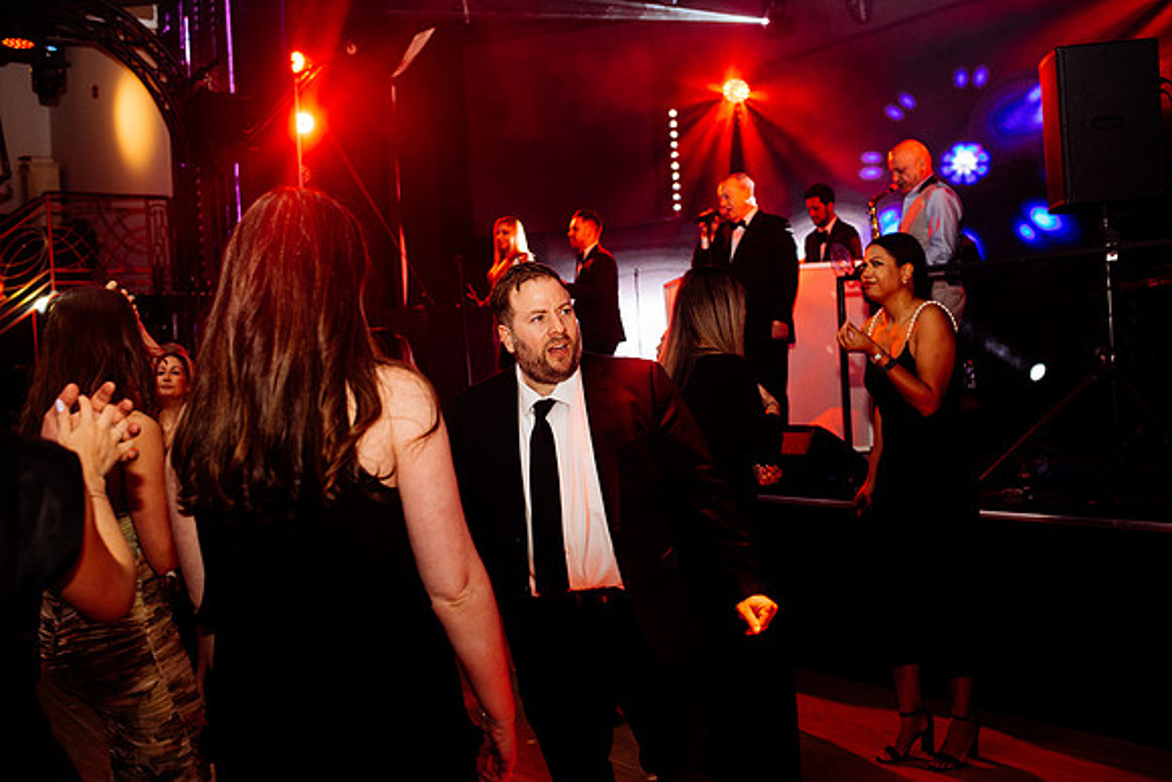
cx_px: 586
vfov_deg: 37.9
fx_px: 1140
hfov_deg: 54.4
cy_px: 391
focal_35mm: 35
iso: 2000
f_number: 3.2
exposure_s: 1/200
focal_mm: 35
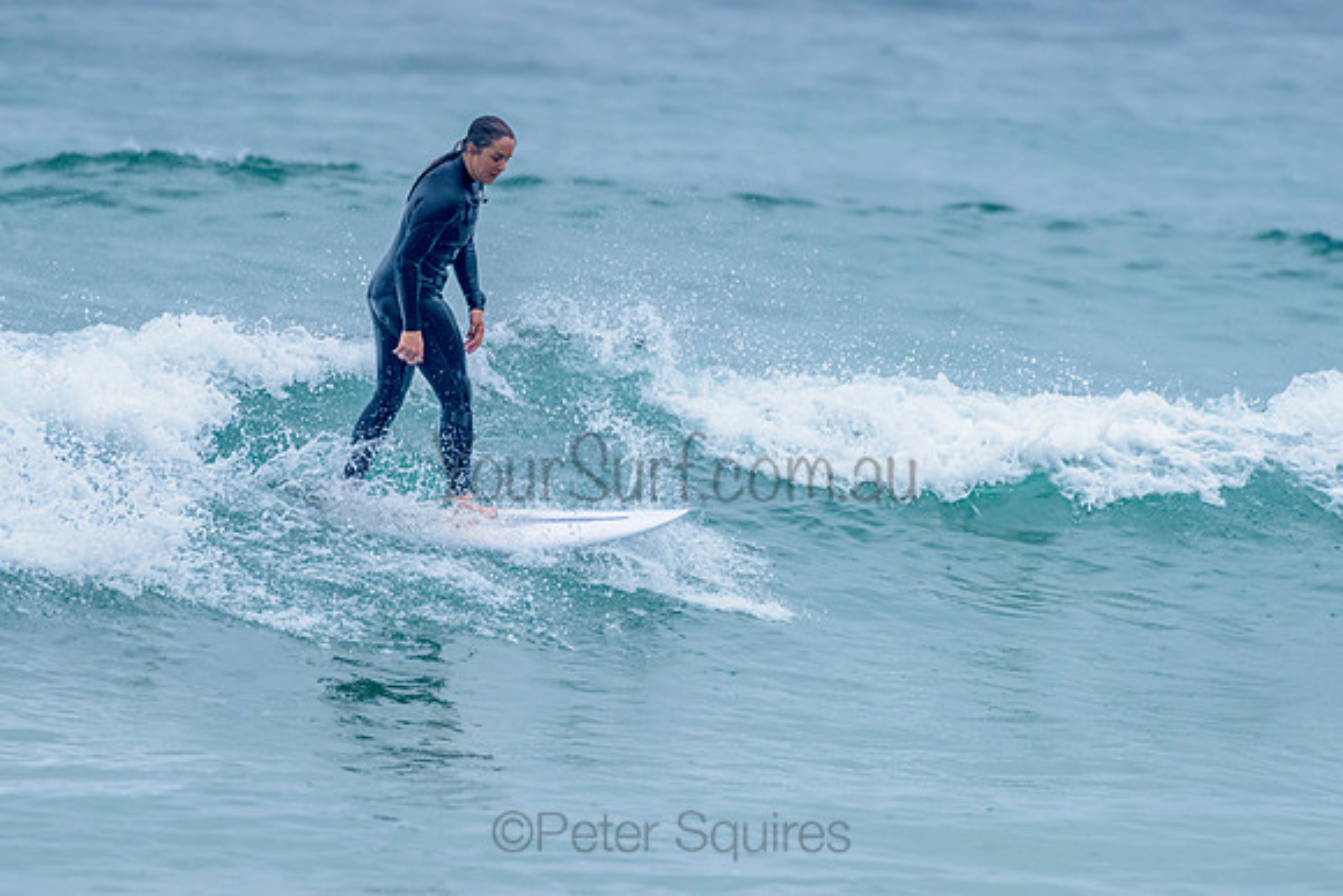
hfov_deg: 3.3
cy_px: 465
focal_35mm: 628
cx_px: 570
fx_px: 23421
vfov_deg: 2.2
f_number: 5.6
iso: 800
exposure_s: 1/2000
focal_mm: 500
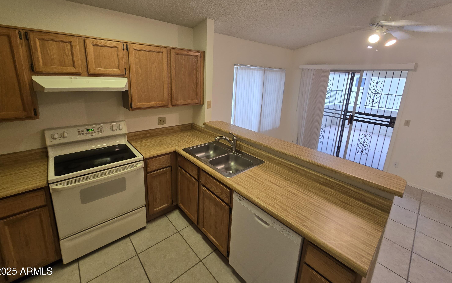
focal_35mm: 14
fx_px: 172
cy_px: 115
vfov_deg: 77.8
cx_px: 224
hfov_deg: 105.3
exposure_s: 1/60
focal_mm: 2.2
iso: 125
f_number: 2.2
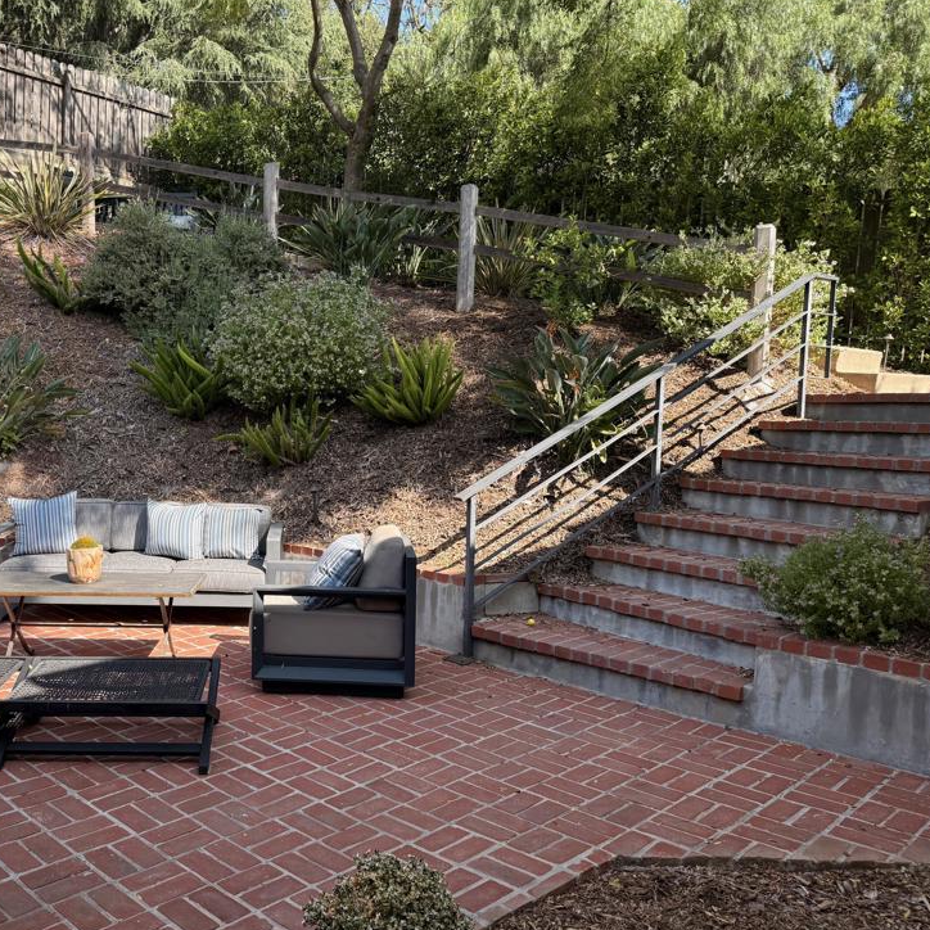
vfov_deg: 54.0
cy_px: 461
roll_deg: -1.5
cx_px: 292
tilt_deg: -2.8
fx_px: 912
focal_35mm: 30
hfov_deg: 52.7
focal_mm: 6.76
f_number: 1.78
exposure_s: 1/955
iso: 100
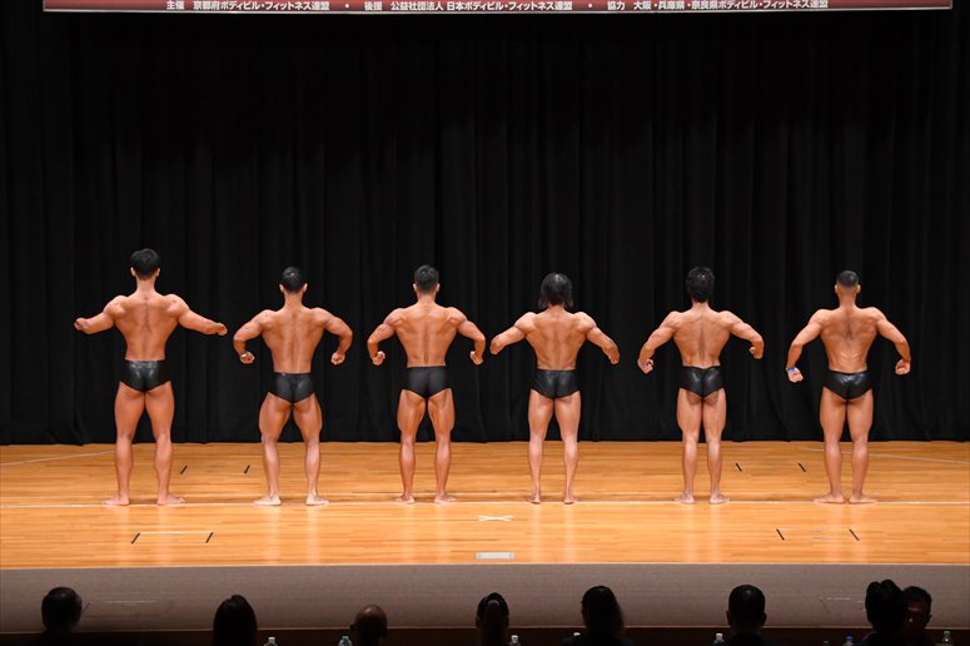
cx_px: 485
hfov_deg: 17.5
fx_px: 3151
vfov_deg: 11.7
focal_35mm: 117
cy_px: 323
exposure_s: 1/400
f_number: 5.6
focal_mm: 78
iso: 4000
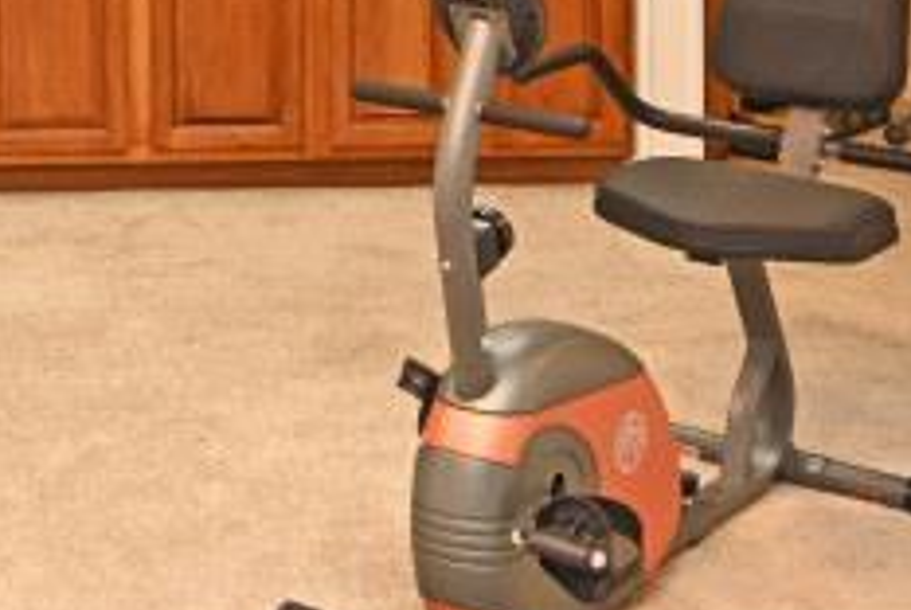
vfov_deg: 14.2
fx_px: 2280
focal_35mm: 90
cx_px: -27
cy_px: -325
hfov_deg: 21.7
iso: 900
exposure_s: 1/60
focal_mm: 14
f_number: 4
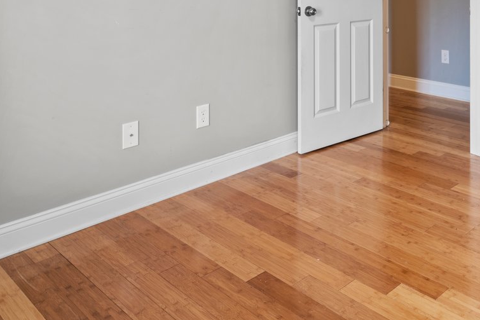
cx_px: 363
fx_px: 507
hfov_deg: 48.6
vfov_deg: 31.0
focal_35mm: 38
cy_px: -35
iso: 125
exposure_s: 1/1.25
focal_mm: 14
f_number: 8
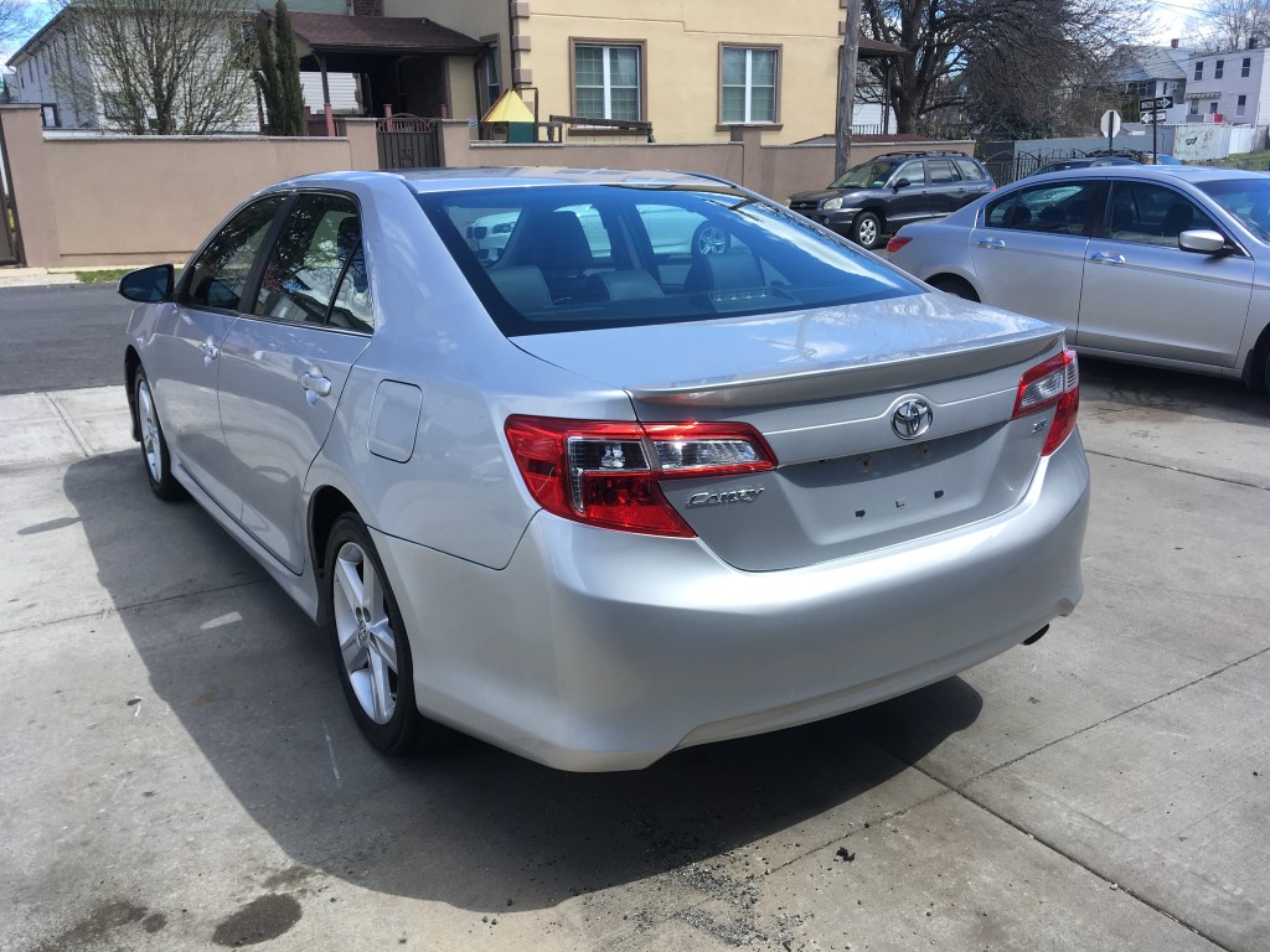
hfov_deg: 61.7
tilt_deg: -15.3
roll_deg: +1.7
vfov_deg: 48.2
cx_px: 635
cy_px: 476
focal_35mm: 29
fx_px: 1064
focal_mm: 4.15
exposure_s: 1/686
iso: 25
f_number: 2.2
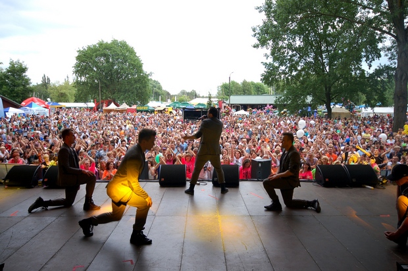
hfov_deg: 62.0
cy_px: 136
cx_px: 204
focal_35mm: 30
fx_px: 340
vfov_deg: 43.5
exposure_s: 1/30
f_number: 6.3
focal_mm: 20
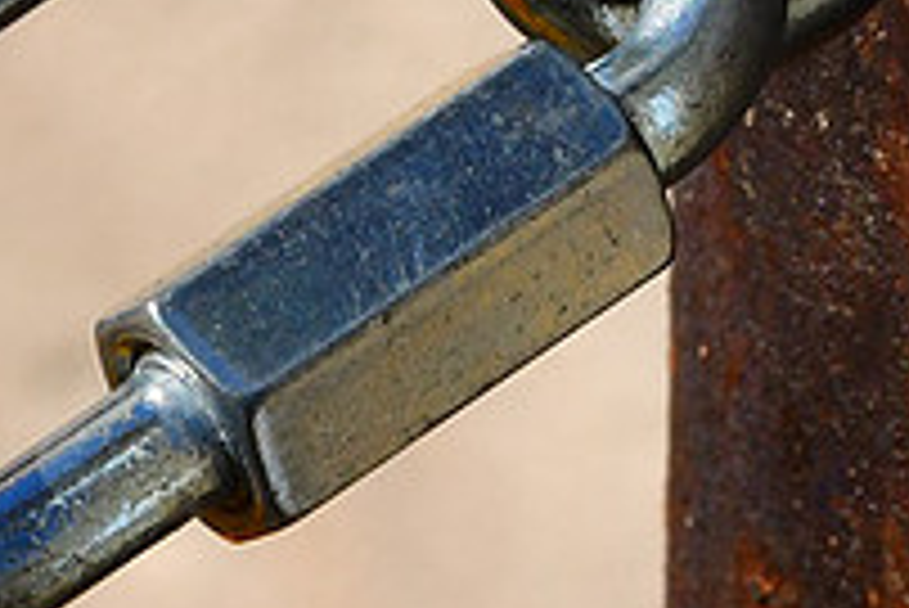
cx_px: -18
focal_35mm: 392
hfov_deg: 5.2
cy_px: 306
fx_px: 9905
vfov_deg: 3.5
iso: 200
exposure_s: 1/200
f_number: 16
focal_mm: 48
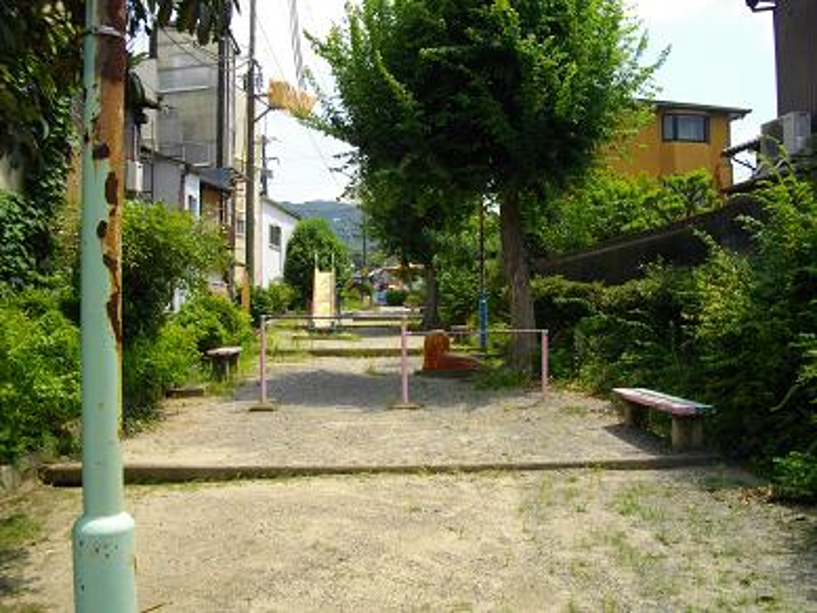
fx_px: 755
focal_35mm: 32
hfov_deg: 56.8
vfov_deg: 44.2
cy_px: 306
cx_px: 408
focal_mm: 5.7
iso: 100
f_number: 5.5
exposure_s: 1/320
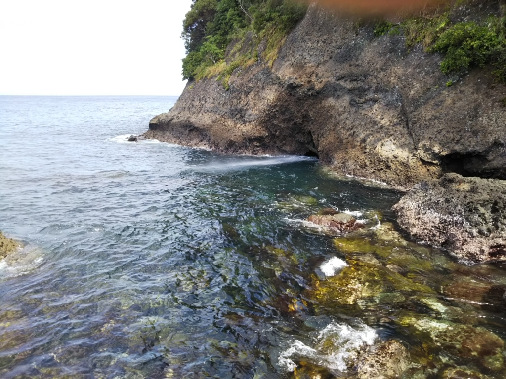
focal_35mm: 30
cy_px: 190
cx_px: 253
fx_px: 439
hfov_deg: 60.0
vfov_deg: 46.8
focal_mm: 4
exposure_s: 1/318
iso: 20
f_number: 2.2
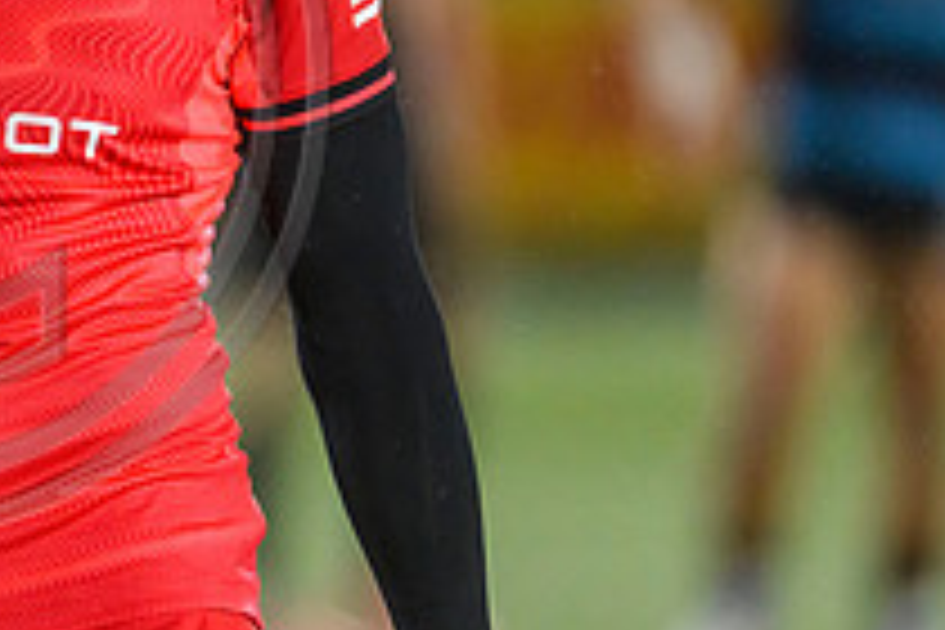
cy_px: 74
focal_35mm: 1103
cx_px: -135
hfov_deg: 1.9
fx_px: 28951
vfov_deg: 1.2
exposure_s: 1/2500
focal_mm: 400
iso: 6400
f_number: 3.2
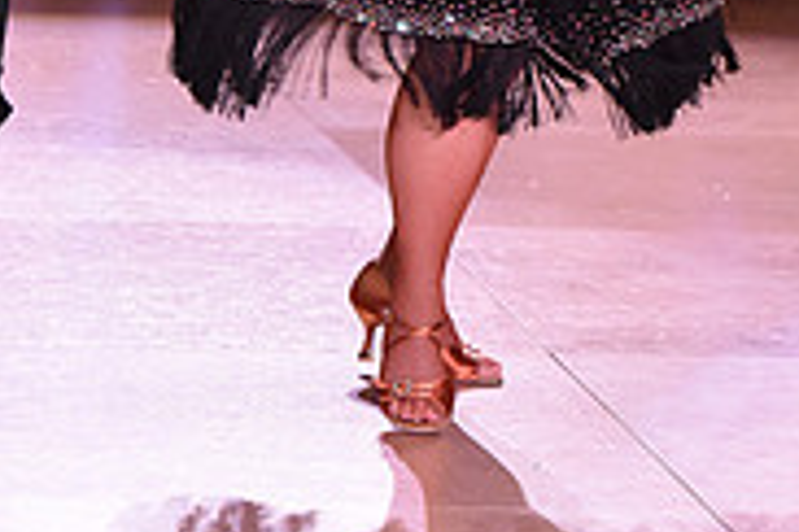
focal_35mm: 348
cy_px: -340
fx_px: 7723
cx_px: 247
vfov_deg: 3.9
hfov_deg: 5.9
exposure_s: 1/250
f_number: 5.6
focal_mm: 110
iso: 2500
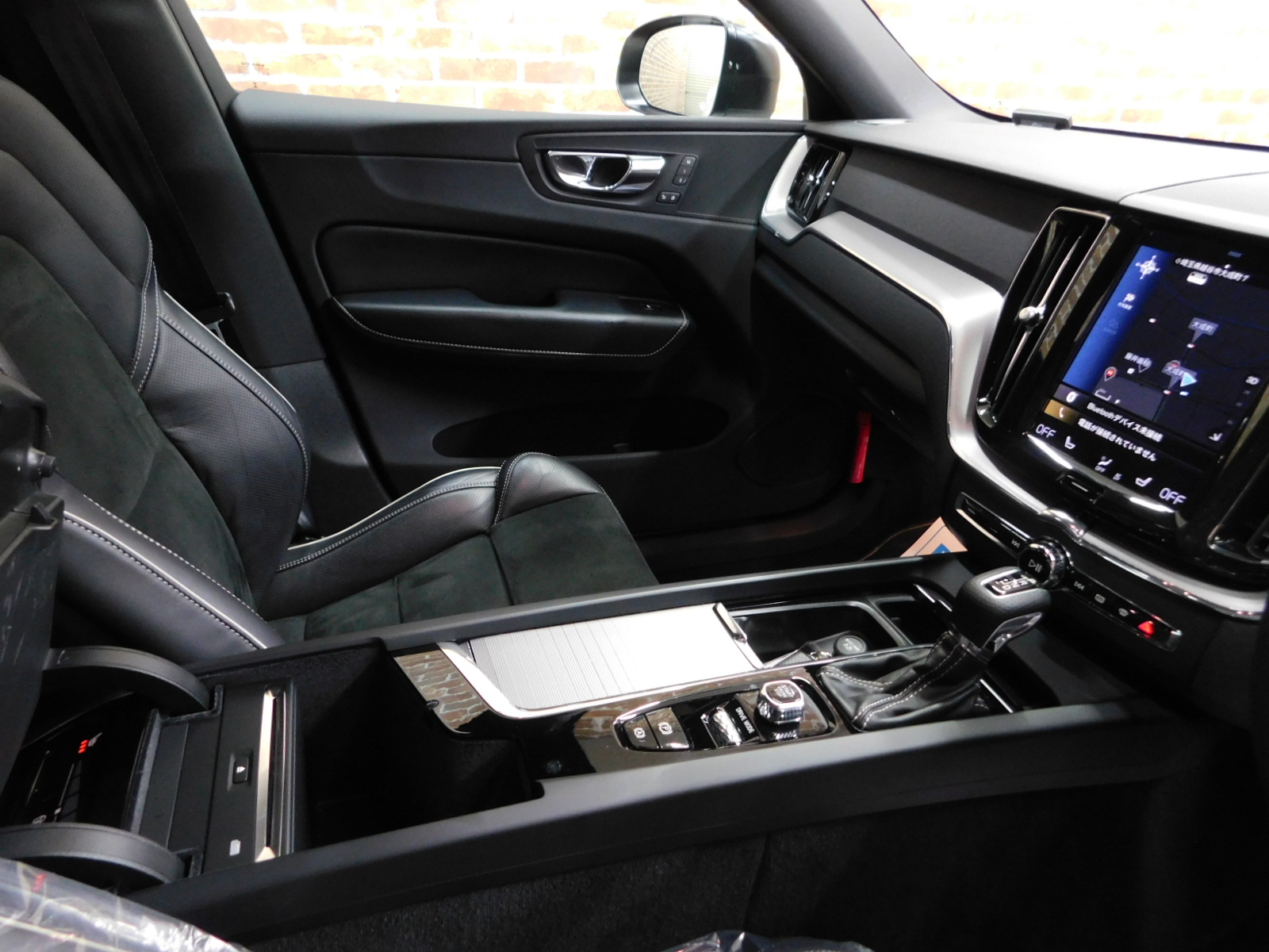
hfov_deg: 73.9
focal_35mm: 23
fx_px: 843
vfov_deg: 58.9
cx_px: 634
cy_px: 476
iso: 400
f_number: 3
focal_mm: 4
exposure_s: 1/10
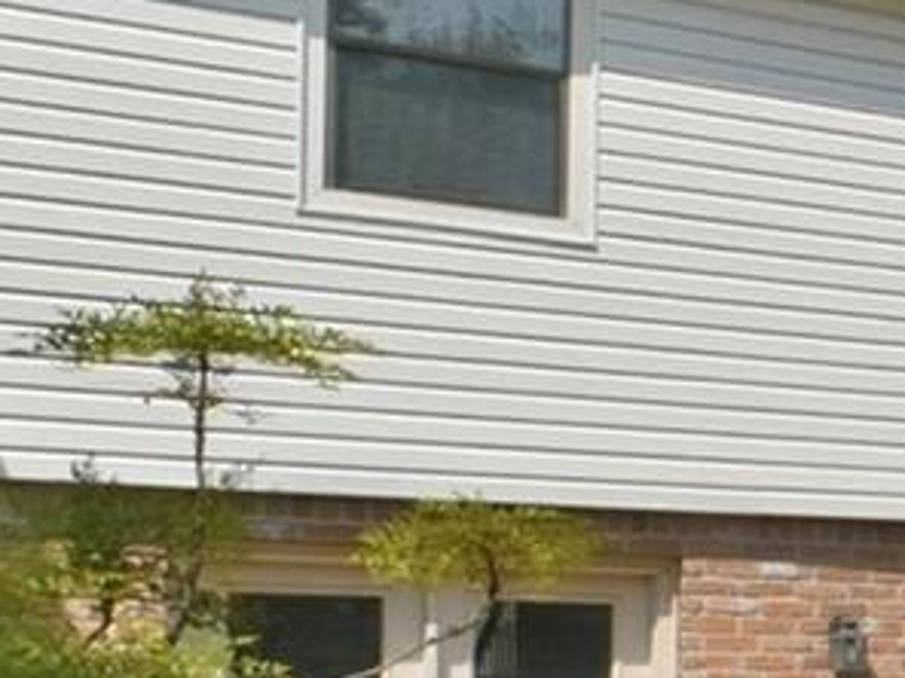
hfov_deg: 12.8
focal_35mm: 93
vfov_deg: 15.6
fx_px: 2431
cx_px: 2443
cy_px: 698
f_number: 11
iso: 400
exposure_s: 1/1600
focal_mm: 14
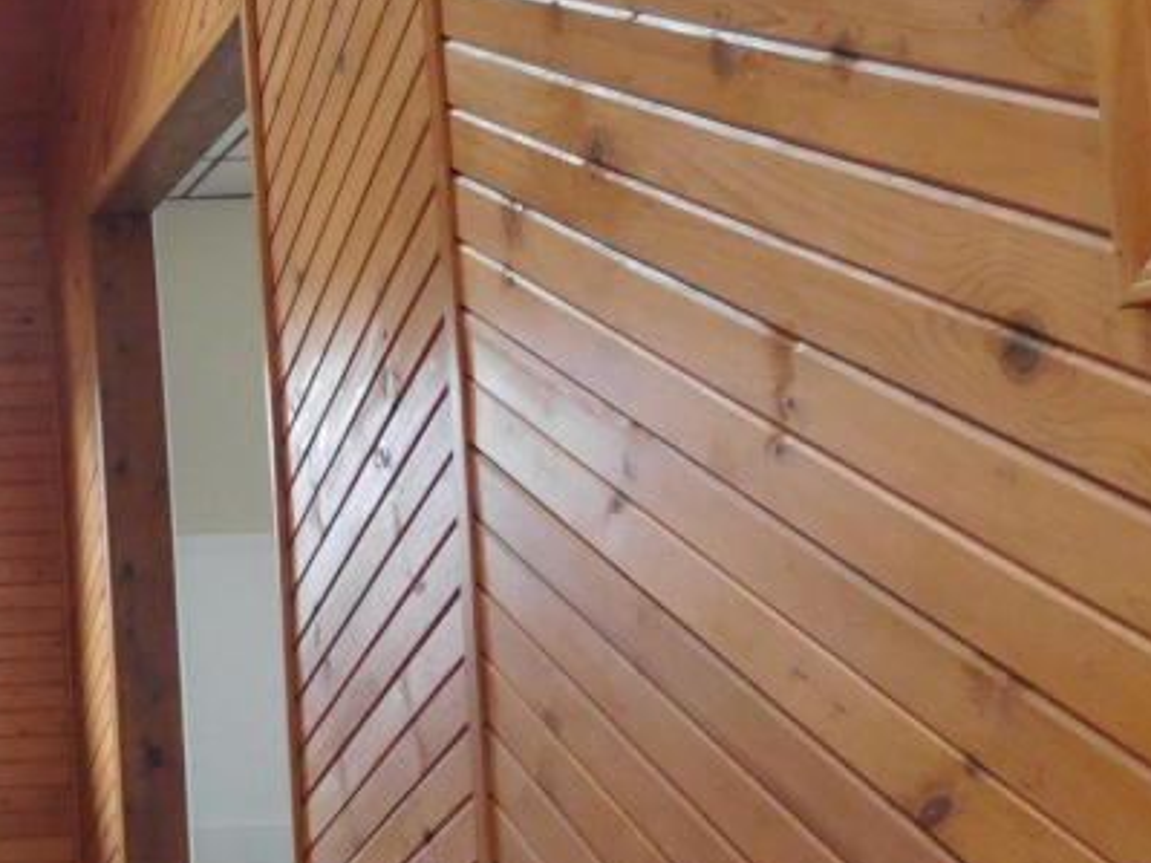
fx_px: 1961
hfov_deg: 28.2
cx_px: -263
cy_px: 444
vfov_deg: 24.8
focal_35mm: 59
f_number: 3
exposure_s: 1/30
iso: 450
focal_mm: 4
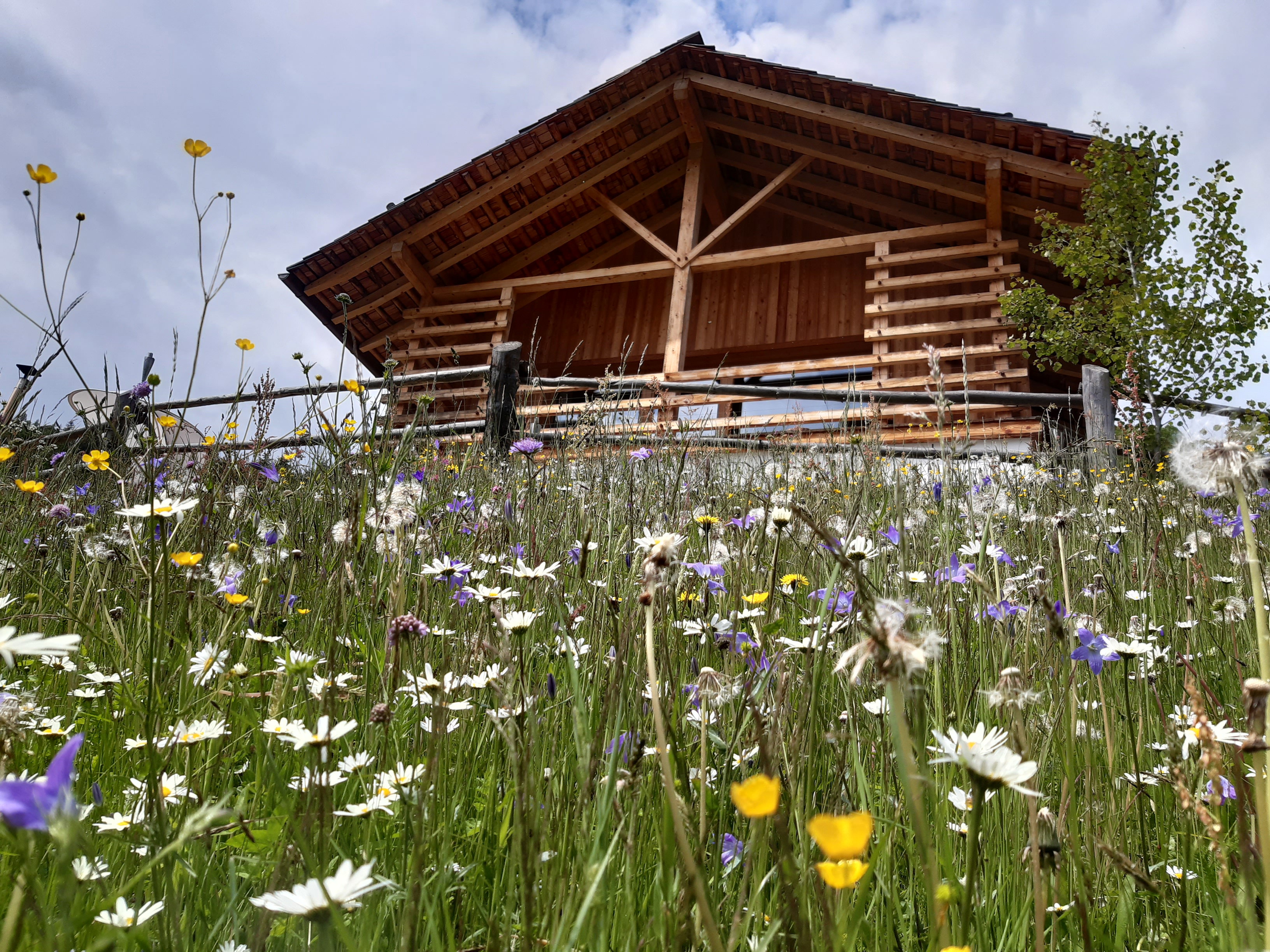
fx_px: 954
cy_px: 476
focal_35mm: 26
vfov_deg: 53.1
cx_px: 635
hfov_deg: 67.3
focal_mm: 3.92
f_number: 1.7
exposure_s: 1/2591
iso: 40
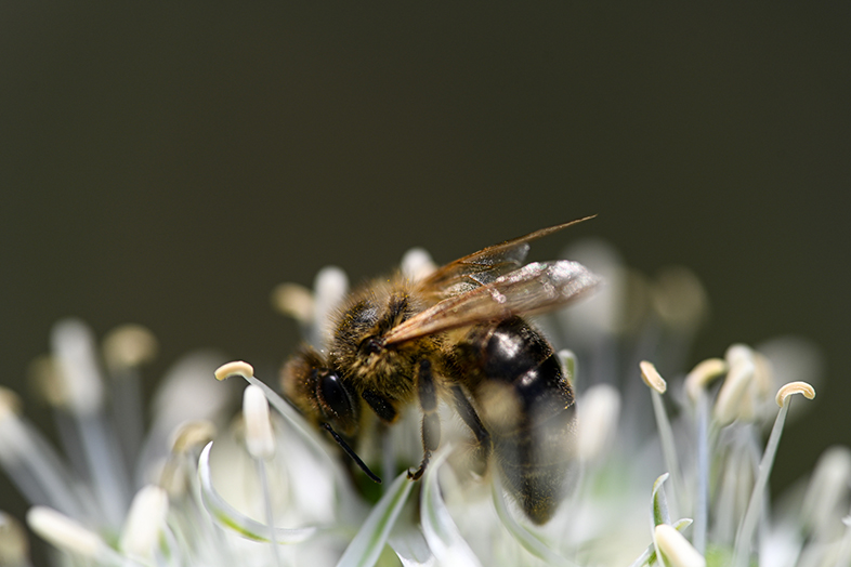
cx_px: 426
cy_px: 284
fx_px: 2127
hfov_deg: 22.6
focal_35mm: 90
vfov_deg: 15.2
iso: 180
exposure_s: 1/1250
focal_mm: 90
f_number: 2.8
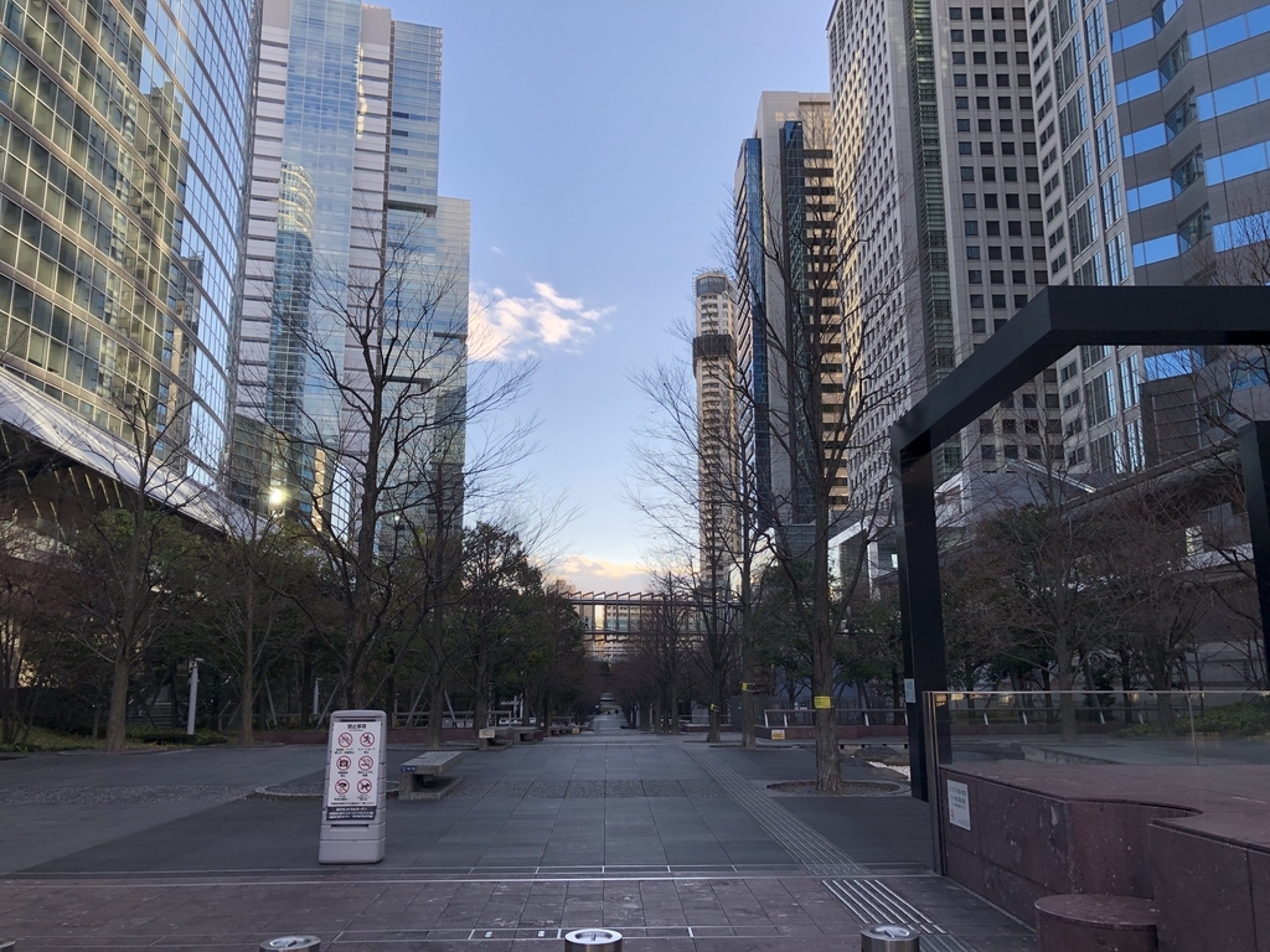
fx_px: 1027
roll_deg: +0.4
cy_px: 476
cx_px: 635
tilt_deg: +12.8
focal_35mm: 28
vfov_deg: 49.7
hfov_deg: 63.4
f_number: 1.8
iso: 20
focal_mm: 4
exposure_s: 1/496
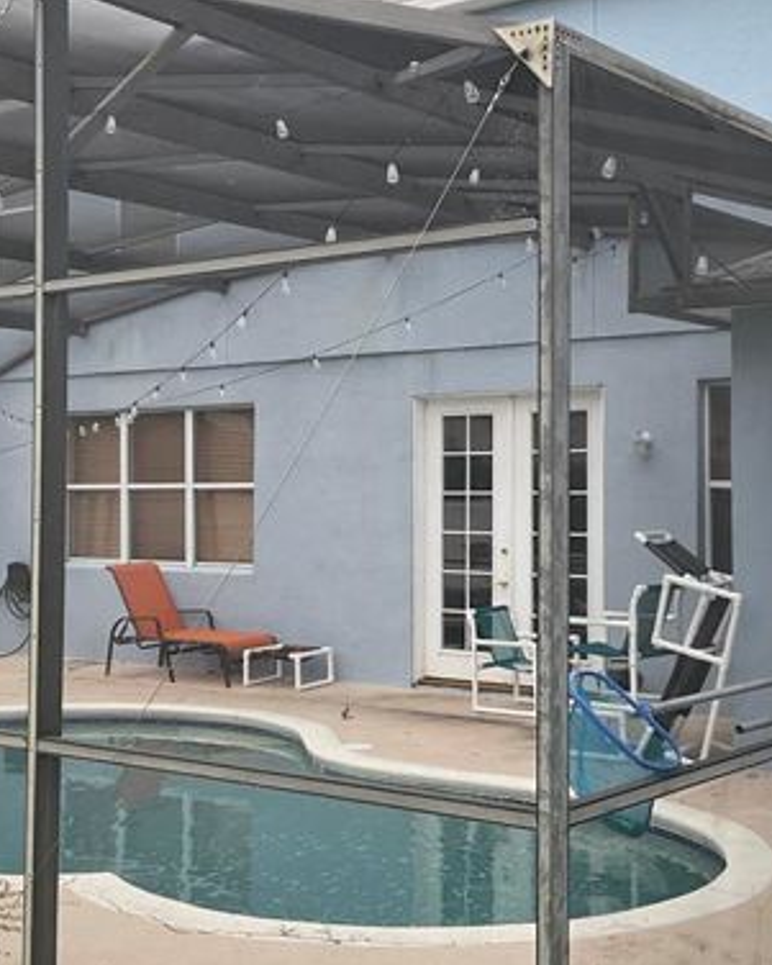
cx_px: 445
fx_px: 1513
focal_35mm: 53
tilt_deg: +1.7
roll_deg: +0.7
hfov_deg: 28.6
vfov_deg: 35.3
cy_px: 462
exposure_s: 1/264
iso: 16
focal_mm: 3
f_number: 1.8
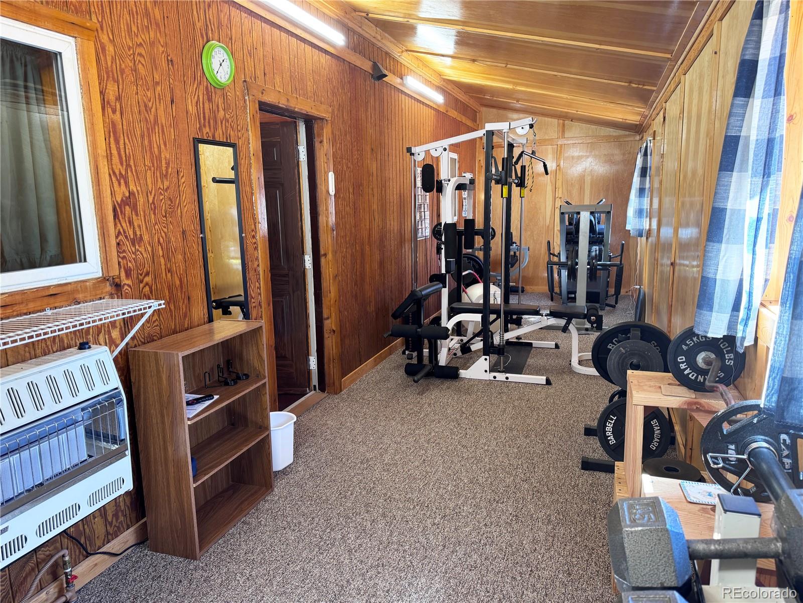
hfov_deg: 71.6
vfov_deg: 56.8
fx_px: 557
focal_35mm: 24
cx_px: 402
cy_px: 302
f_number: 1.78
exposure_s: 1/60
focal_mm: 6.76
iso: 160
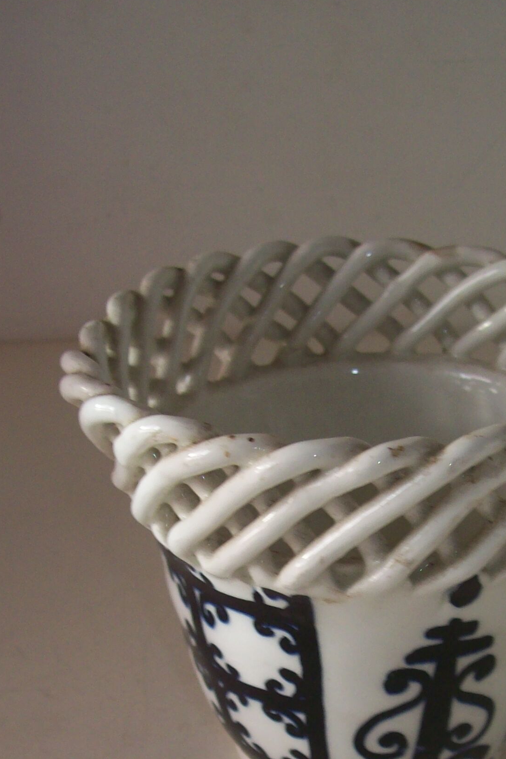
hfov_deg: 20.9
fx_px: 1371
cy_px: 616
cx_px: 314
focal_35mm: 65
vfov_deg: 30.2
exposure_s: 1/64
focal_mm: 6
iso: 80
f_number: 2.7
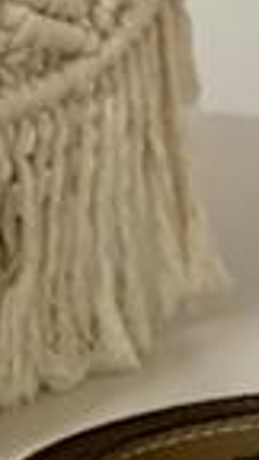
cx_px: 483
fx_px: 1990
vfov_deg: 12.8
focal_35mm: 163
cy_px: 605
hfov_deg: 7.2
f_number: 2
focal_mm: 6
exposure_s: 1/20
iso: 400
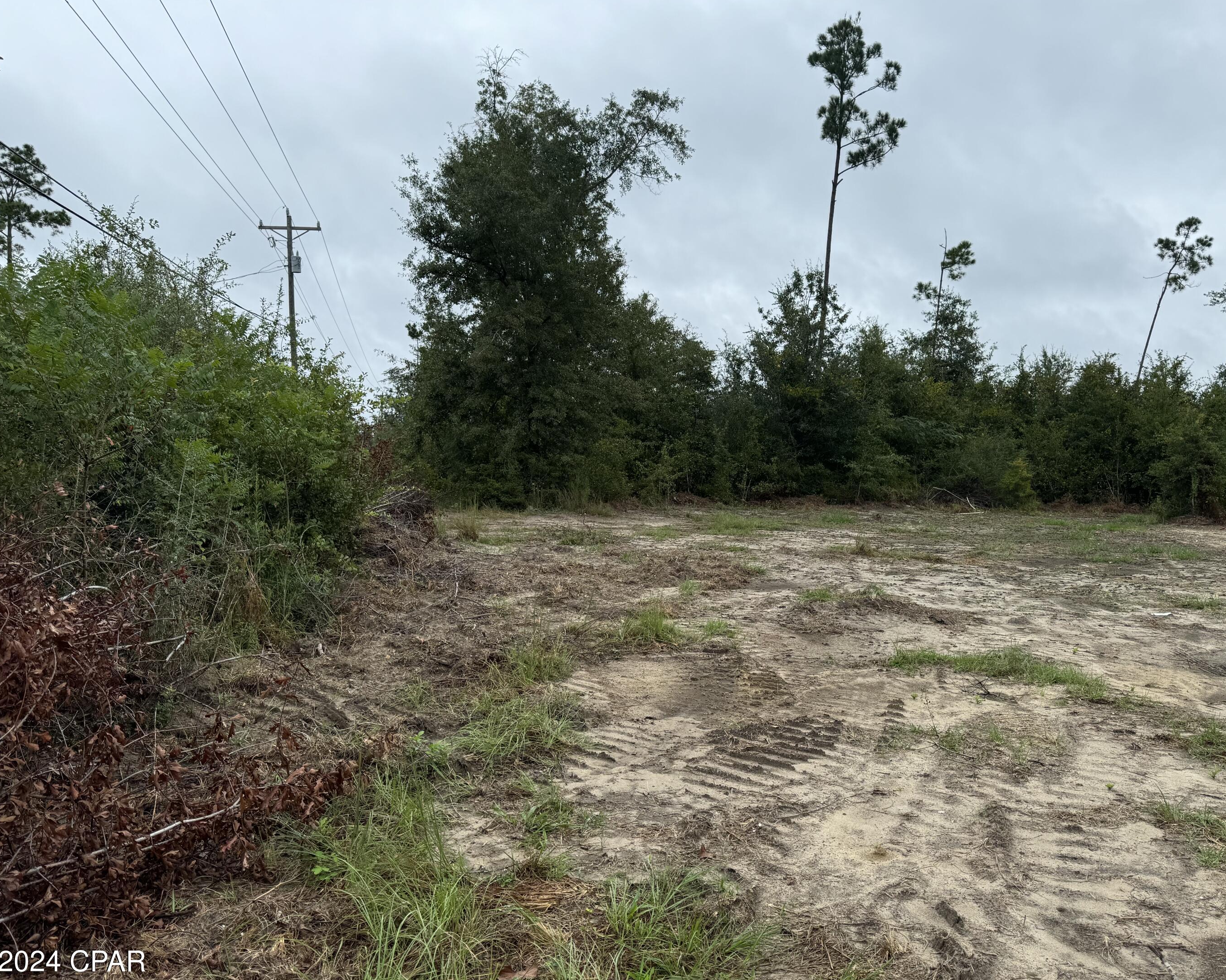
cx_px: 655
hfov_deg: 66.0
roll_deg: -0.3
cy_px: 498
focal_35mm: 26
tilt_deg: -1.9
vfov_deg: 54.9
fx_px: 943
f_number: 1.78
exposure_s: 1/2415
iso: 80
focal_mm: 6.76
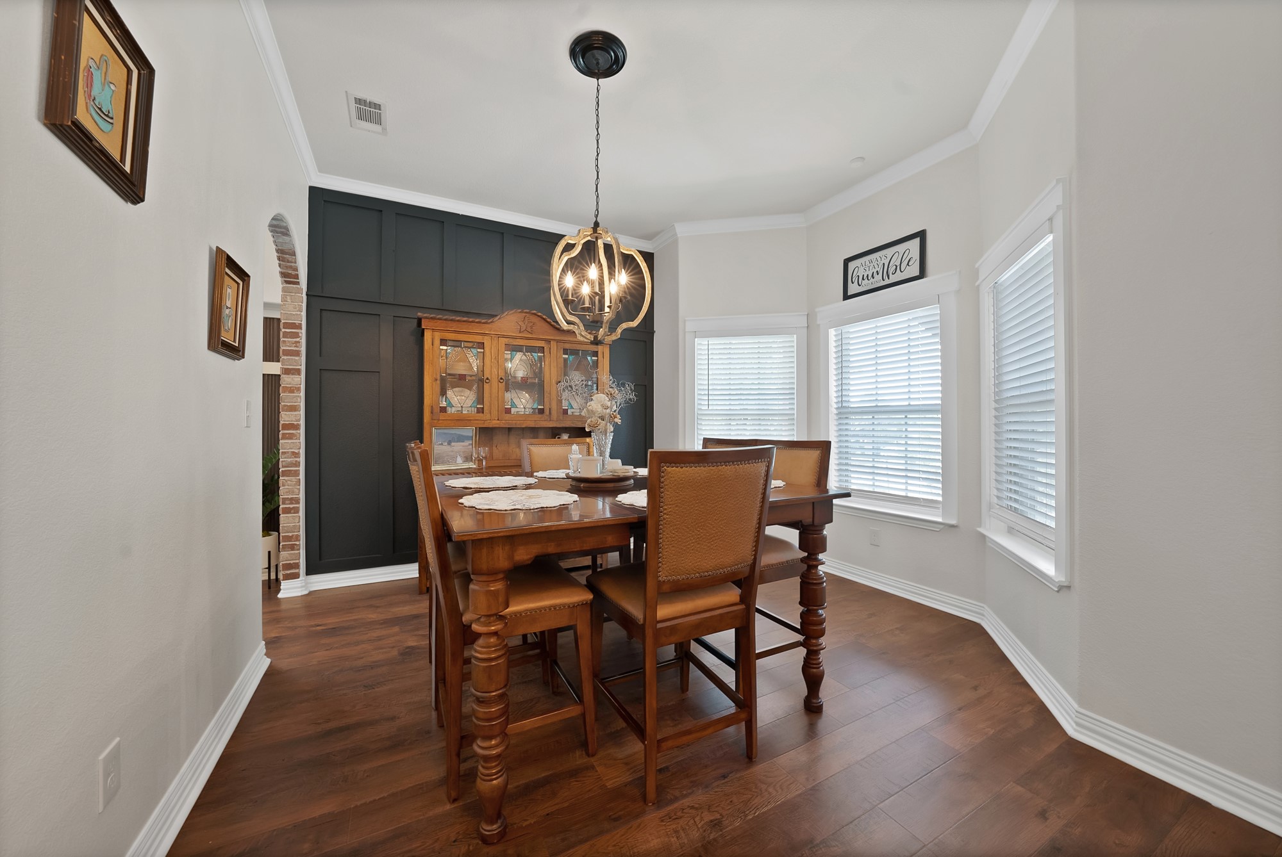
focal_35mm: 12
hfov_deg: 112.6
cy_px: 428
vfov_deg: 90.1
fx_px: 428
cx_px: 641
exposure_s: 1/2
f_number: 9
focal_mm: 12
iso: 640
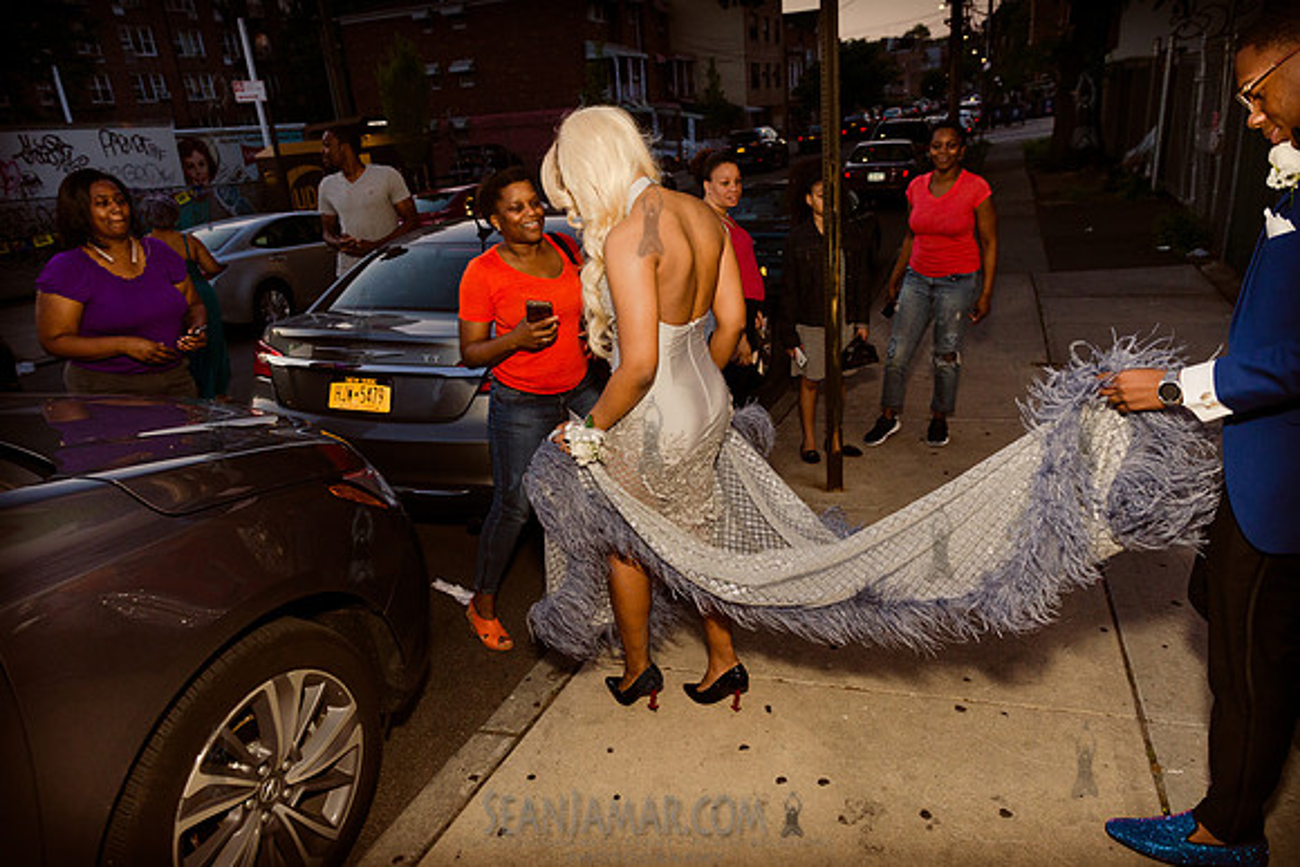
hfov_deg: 73.7
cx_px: 650
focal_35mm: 24
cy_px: 434
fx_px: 867
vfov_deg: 53.2
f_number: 4.5
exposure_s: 1/500
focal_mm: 24
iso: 1000
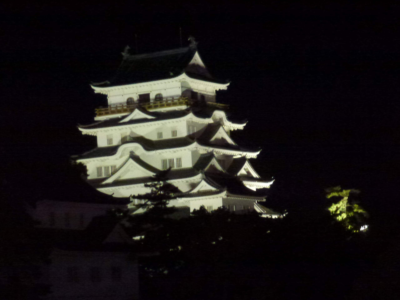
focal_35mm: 142
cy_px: 150
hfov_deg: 13.9
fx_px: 1641
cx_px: 200
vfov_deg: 10.4
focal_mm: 25.5
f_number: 5.3
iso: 1250
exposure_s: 1/8
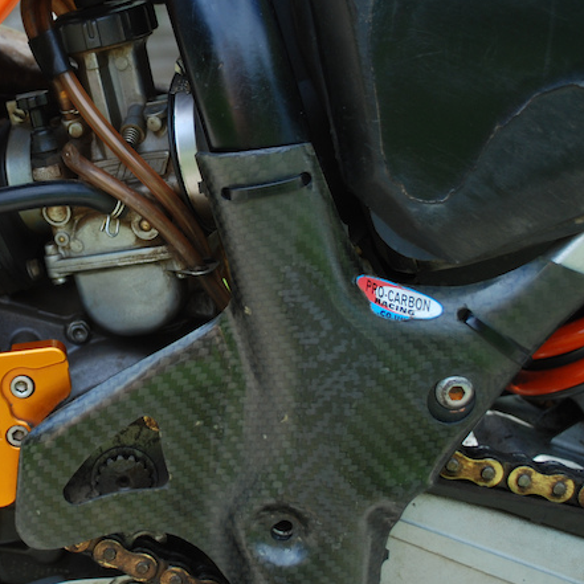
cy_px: 203
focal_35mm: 77
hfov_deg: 21.8
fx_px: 1470
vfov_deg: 22.4
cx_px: 25
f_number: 4.5
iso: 200
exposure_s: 1/320
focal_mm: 26
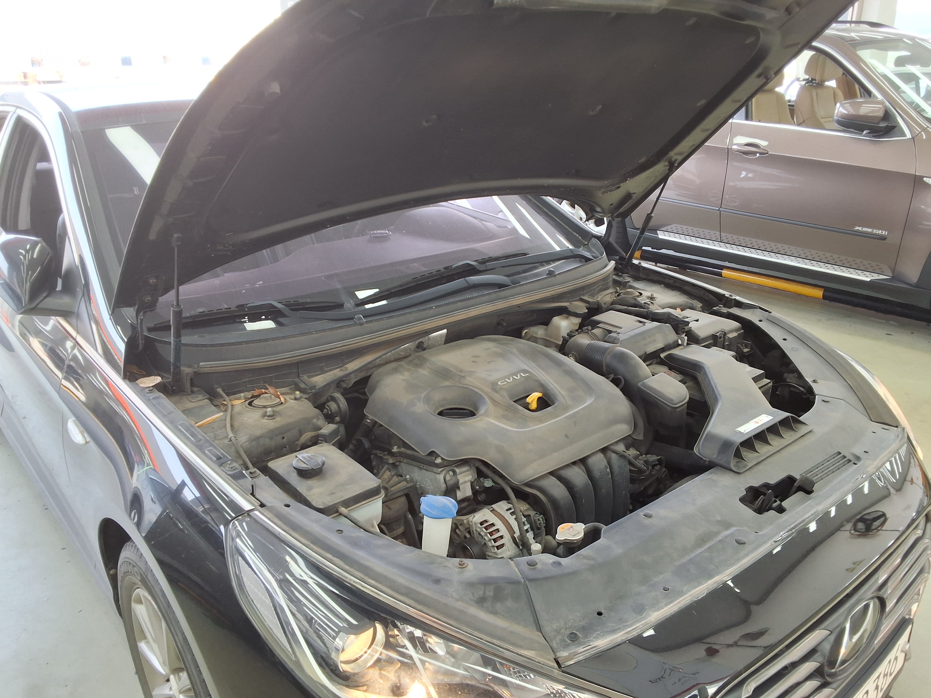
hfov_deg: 63.4
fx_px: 753
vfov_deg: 49.7
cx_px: 466
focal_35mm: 28
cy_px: 349
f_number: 1.9
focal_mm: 2.91
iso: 40
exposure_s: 1/60
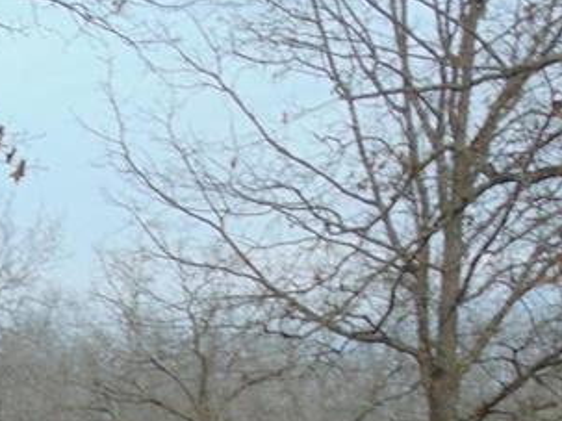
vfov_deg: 7.2
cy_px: 707
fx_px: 3294
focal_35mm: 203
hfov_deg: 9.6
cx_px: -117
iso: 80
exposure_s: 1/160
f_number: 3.6
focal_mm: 10.8
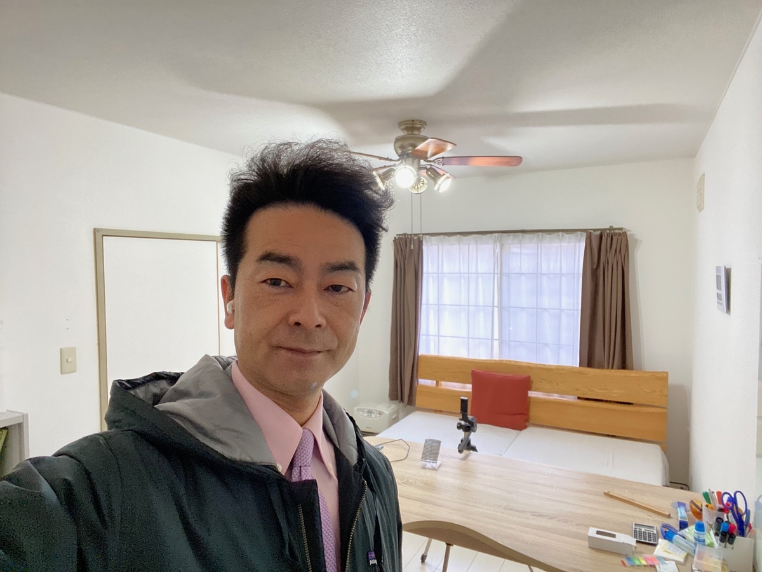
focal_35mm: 23
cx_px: 381
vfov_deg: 58.9
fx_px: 506
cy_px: 286
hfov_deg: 73.9
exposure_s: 1/50
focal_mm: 2.71
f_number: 2.2
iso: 320
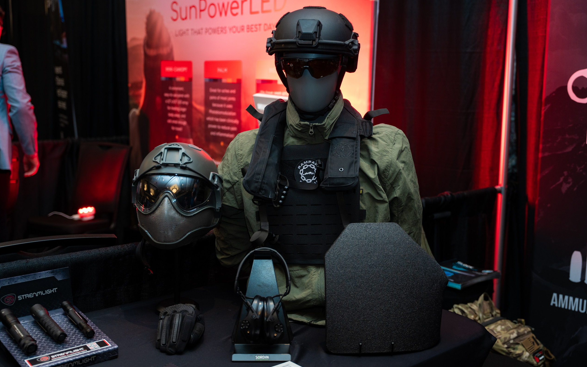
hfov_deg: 48.2
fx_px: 656
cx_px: 292
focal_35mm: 41
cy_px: 175
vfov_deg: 31.2
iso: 800
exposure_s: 1/200
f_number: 2.8
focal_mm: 40
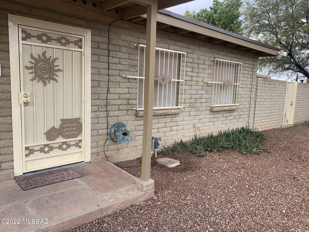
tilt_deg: -3.9
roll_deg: -2.5
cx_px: 154
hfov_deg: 67.3
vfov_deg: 53.1
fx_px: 232
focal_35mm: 26
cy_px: 116
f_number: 1.8
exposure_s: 1/378
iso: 25
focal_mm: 4.25
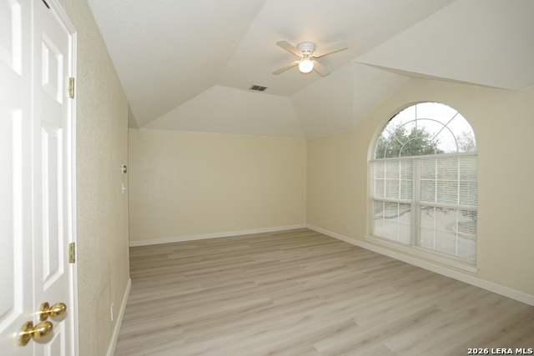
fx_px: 223
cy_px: 178
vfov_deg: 77.4
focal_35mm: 15
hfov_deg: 100.4
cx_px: 267
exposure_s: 1/160
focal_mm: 10
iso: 400
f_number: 4
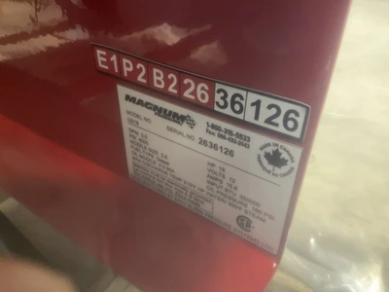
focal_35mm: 29
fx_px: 326
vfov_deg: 48.2
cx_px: 194
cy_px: 146
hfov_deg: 61.7
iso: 320
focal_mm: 3
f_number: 1.8
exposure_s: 1/30
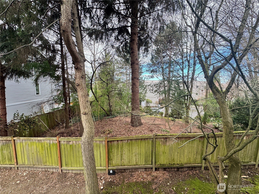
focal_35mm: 14
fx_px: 105
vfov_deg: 85.7
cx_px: 130
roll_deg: +0.7
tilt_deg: -5.6
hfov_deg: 102.1
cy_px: 97
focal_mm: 2.22
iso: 40
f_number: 2.2
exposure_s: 1/159
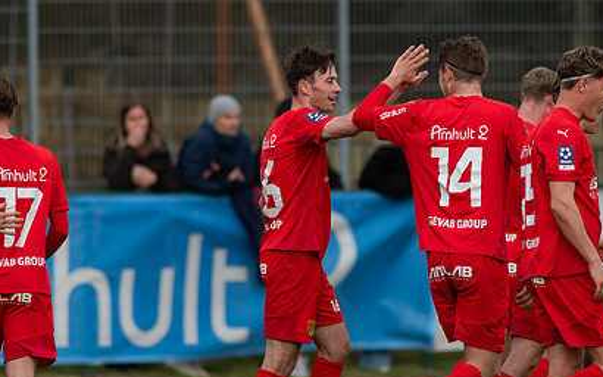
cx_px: 343
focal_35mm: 649
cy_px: 236
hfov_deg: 3.2
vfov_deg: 2.0
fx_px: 10663
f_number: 3.2
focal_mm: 300
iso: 250
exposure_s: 1/1250
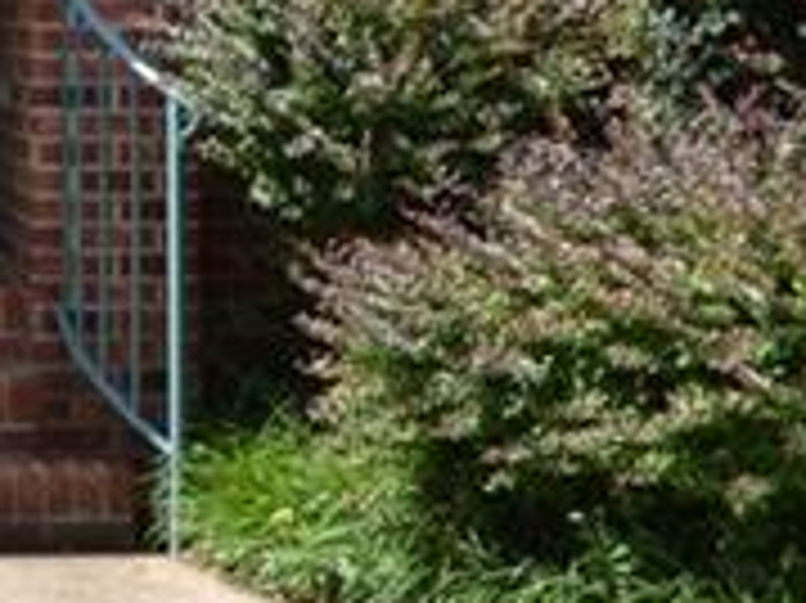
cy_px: 9
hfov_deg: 9.7
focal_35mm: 198
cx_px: -378
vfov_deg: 7.5
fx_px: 4607
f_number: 5.6
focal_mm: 24
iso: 100
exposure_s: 1/125
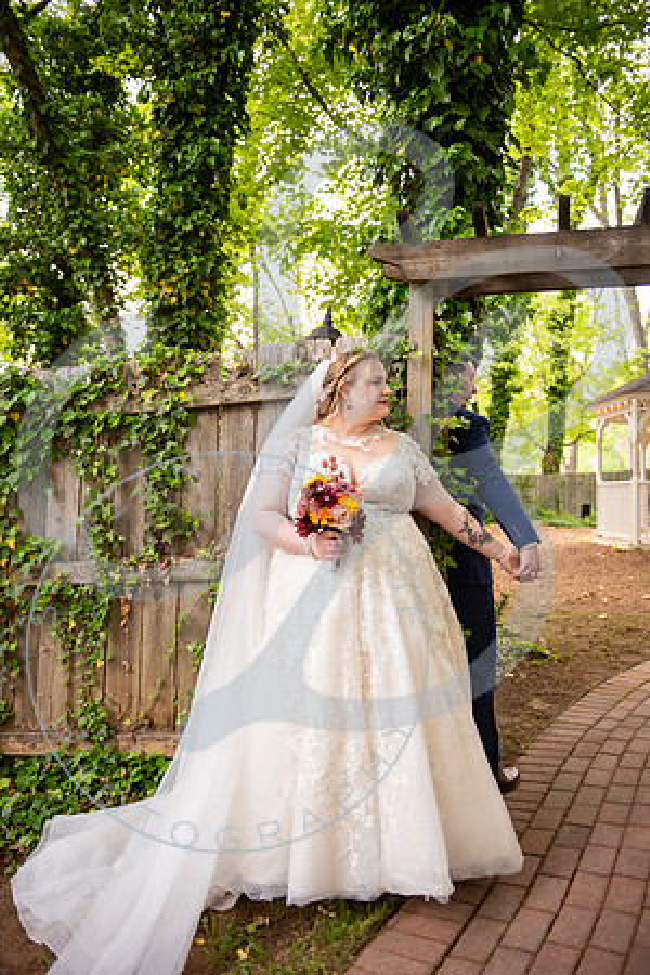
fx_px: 840
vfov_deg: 60.3
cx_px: 325
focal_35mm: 31
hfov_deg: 42.3
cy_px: 488
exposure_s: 1/200
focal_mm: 31
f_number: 2.8
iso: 400
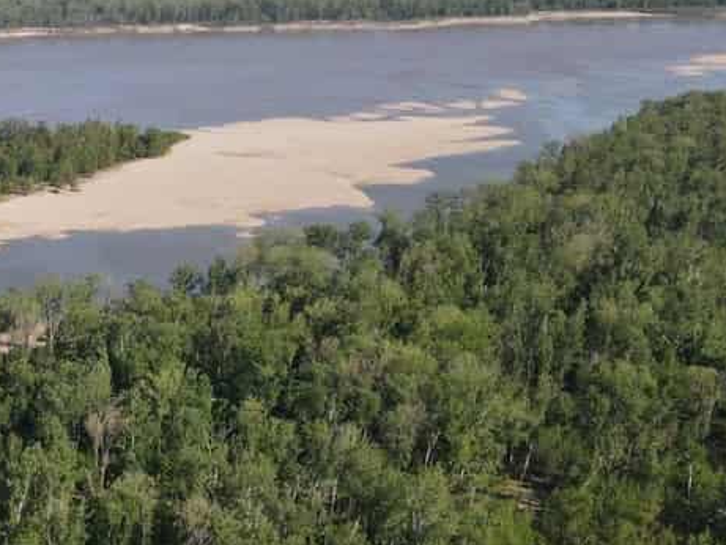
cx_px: -226
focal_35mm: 71
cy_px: 550
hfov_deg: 24.0
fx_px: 1489
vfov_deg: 20.1
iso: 100
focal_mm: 4.5
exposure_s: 1/640
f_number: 2.8
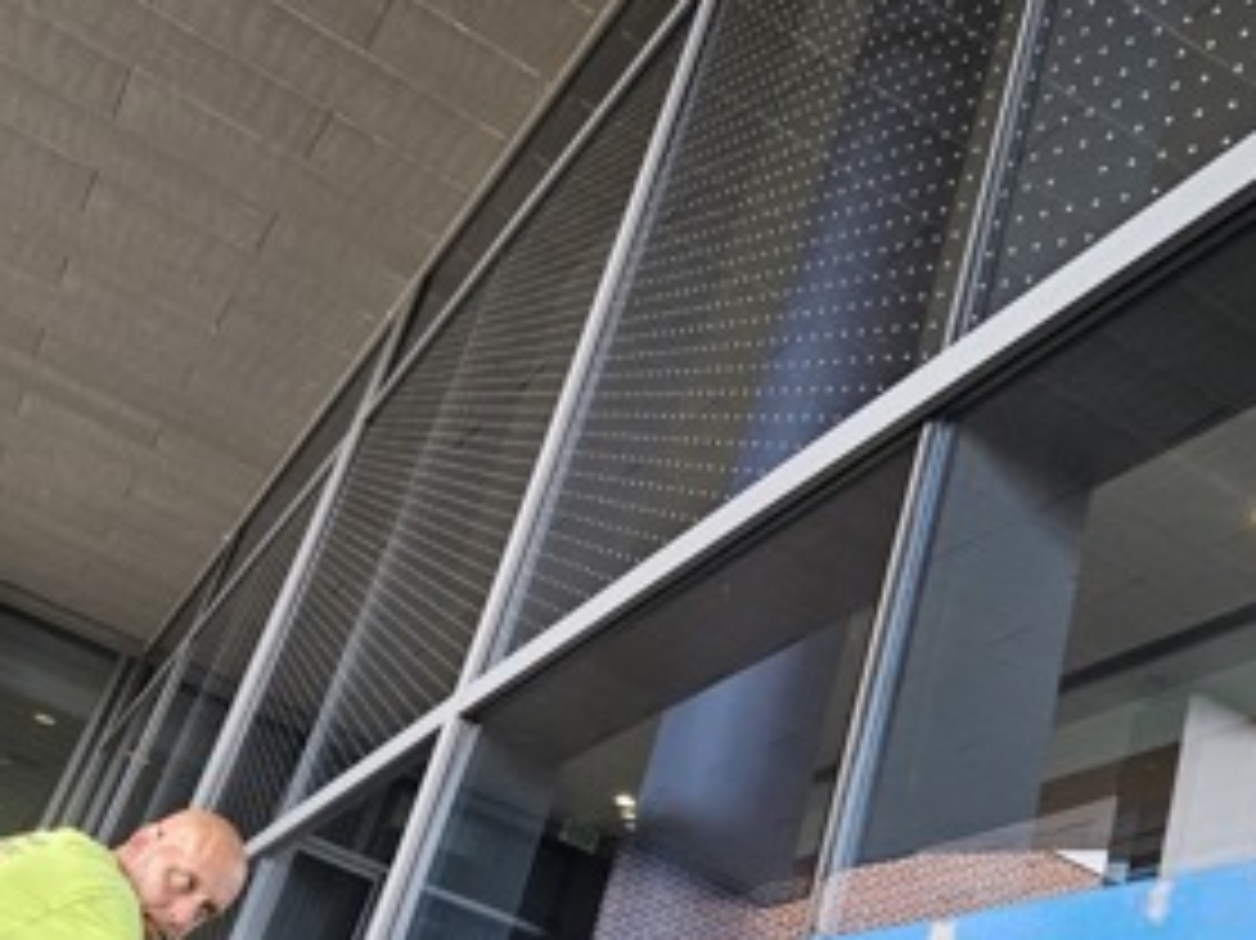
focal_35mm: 33
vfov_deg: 42.3
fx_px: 1197
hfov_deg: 55.3
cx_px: 662
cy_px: 630
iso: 200
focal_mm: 5.4
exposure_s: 1/359
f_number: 1.8
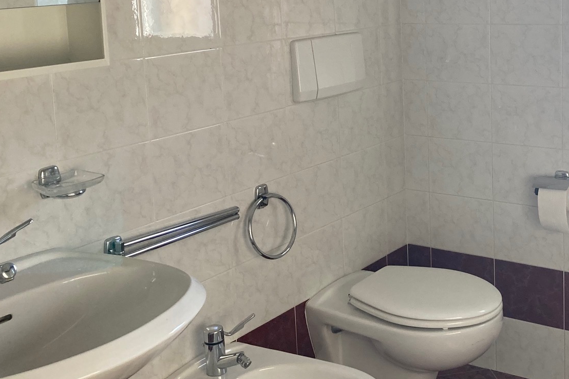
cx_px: 408
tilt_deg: -6.9
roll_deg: +1.3
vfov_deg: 25.2
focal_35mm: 53
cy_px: 88
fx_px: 837
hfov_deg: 36.9
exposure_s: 1/116
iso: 80
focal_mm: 3.99
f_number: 1.8
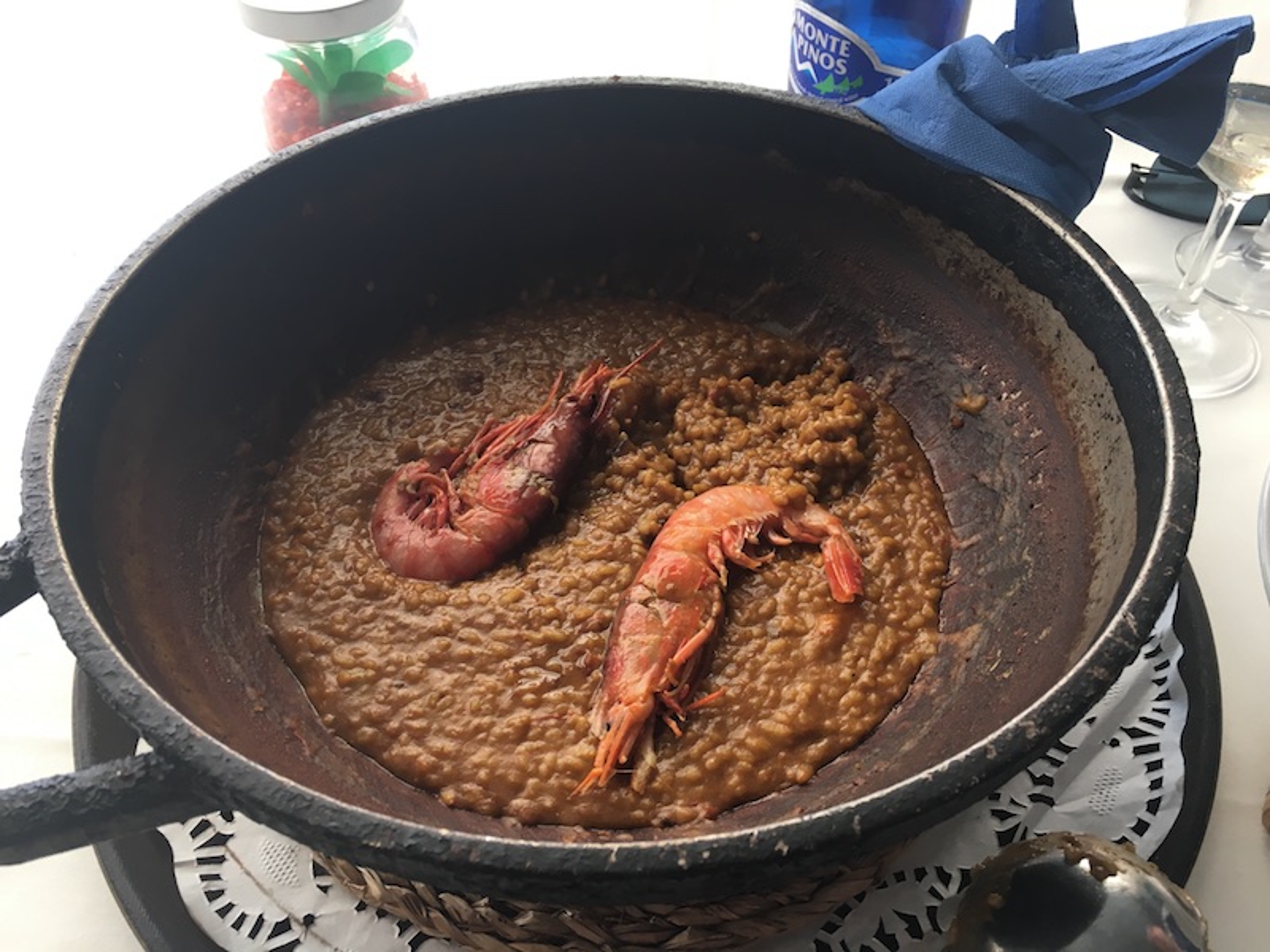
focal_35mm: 29
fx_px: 1064
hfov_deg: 61.7
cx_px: 635
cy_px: 476
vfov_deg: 48.2
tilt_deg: -47.1
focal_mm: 4.15
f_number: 2.2
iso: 25
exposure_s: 1/33
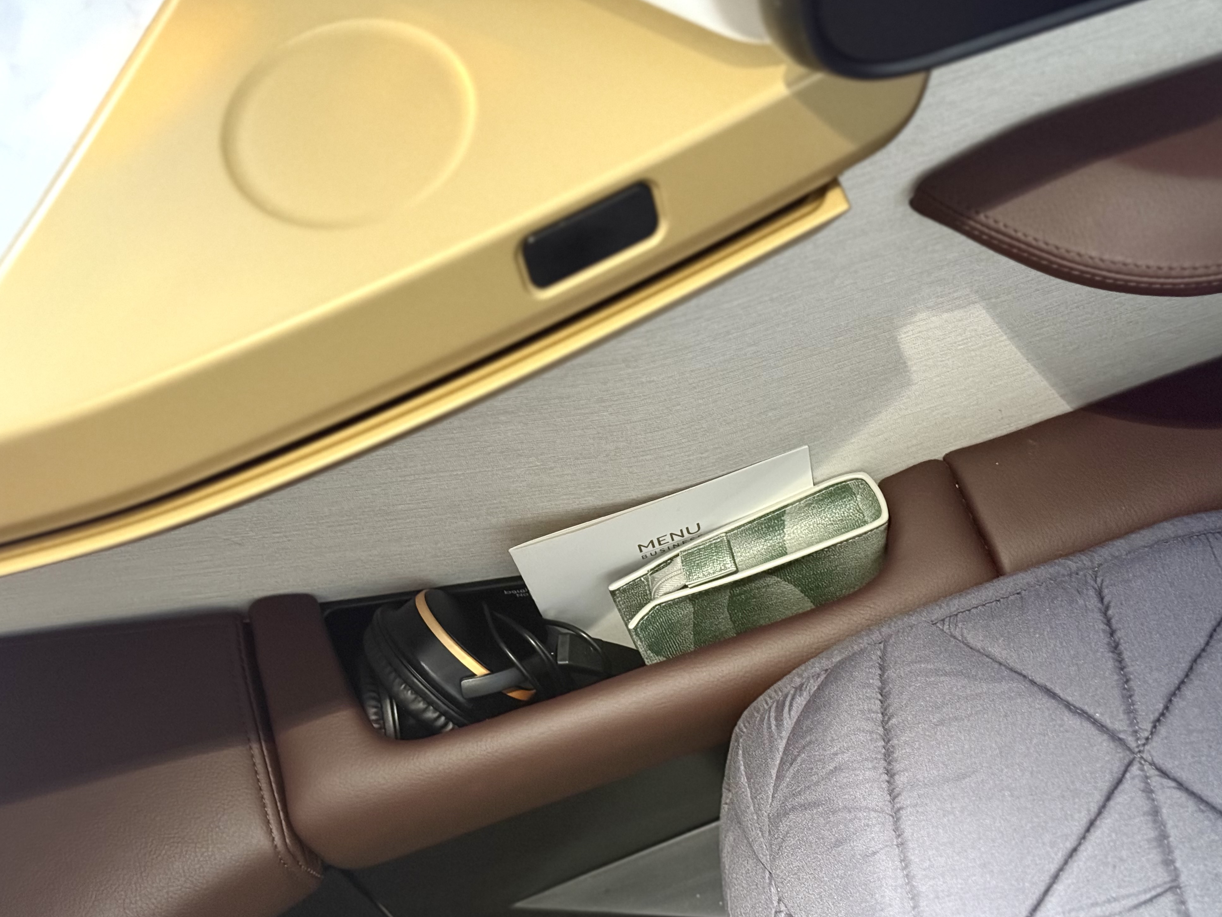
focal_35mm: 50
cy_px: 471
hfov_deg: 38.2
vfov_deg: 29.1
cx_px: 591
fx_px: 1765
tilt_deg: -63.5
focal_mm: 6.76
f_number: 1.78
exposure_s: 1/30
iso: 640
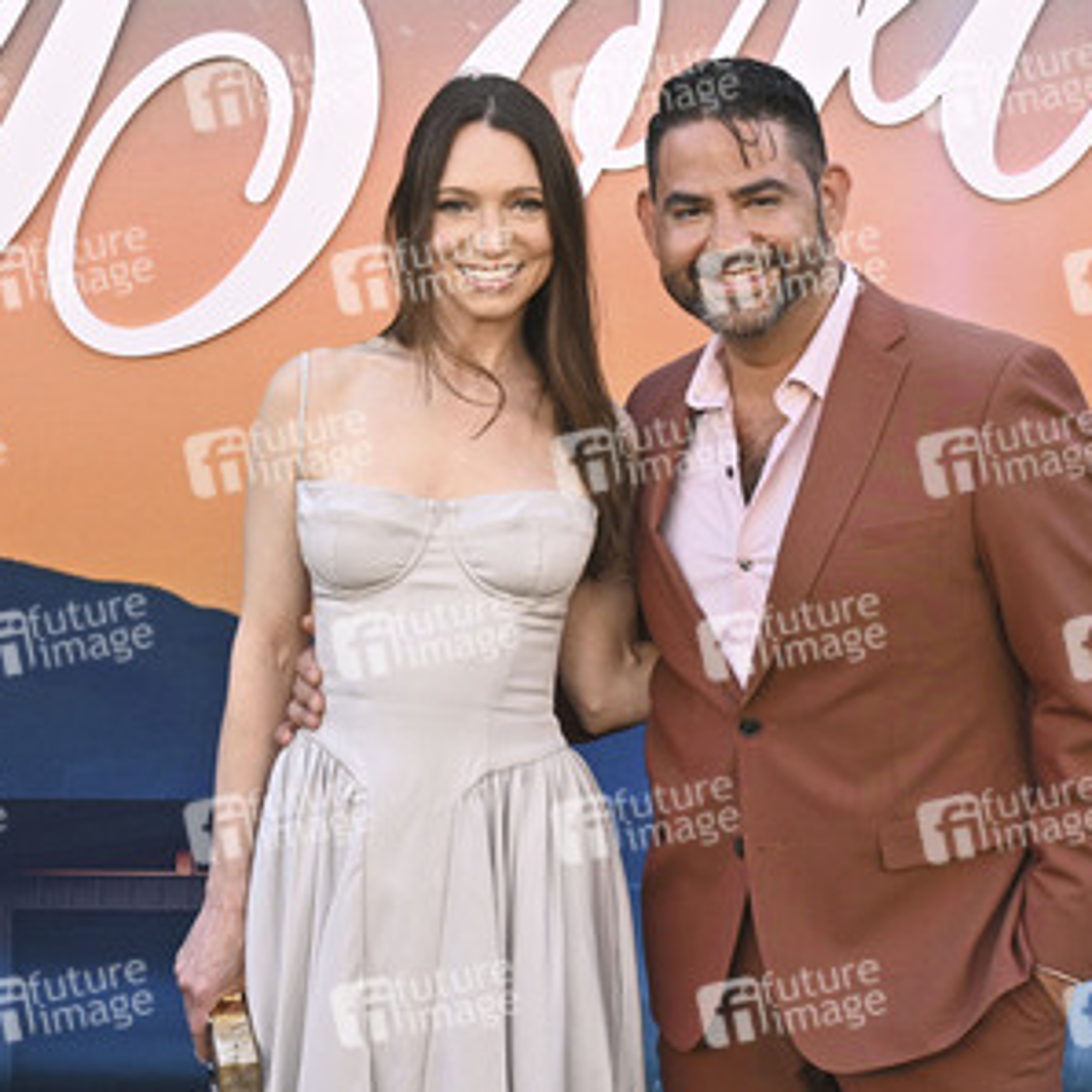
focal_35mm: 45
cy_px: 546
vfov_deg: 37.6
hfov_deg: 37.3
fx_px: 1606
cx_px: 694
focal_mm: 35
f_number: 7.1
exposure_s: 1/320
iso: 640
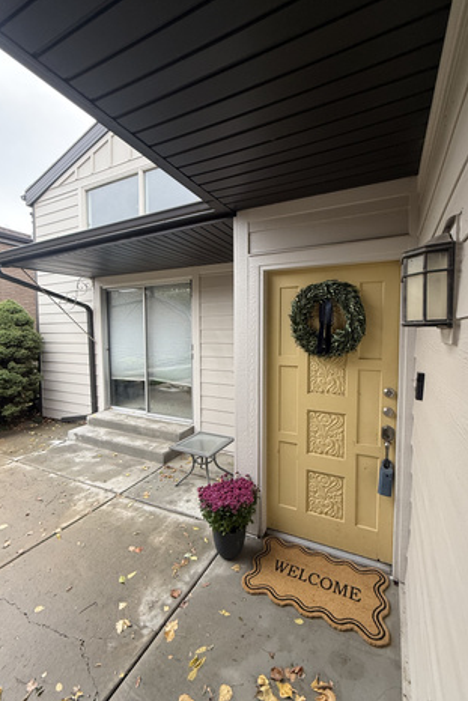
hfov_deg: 77.3
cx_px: 248
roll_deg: -0.6
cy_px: 352
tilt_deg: -2.8
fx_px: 292
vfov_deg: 100.4
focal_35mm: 15
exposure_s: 1/99
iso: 160
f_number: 2.2
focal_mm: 2.22
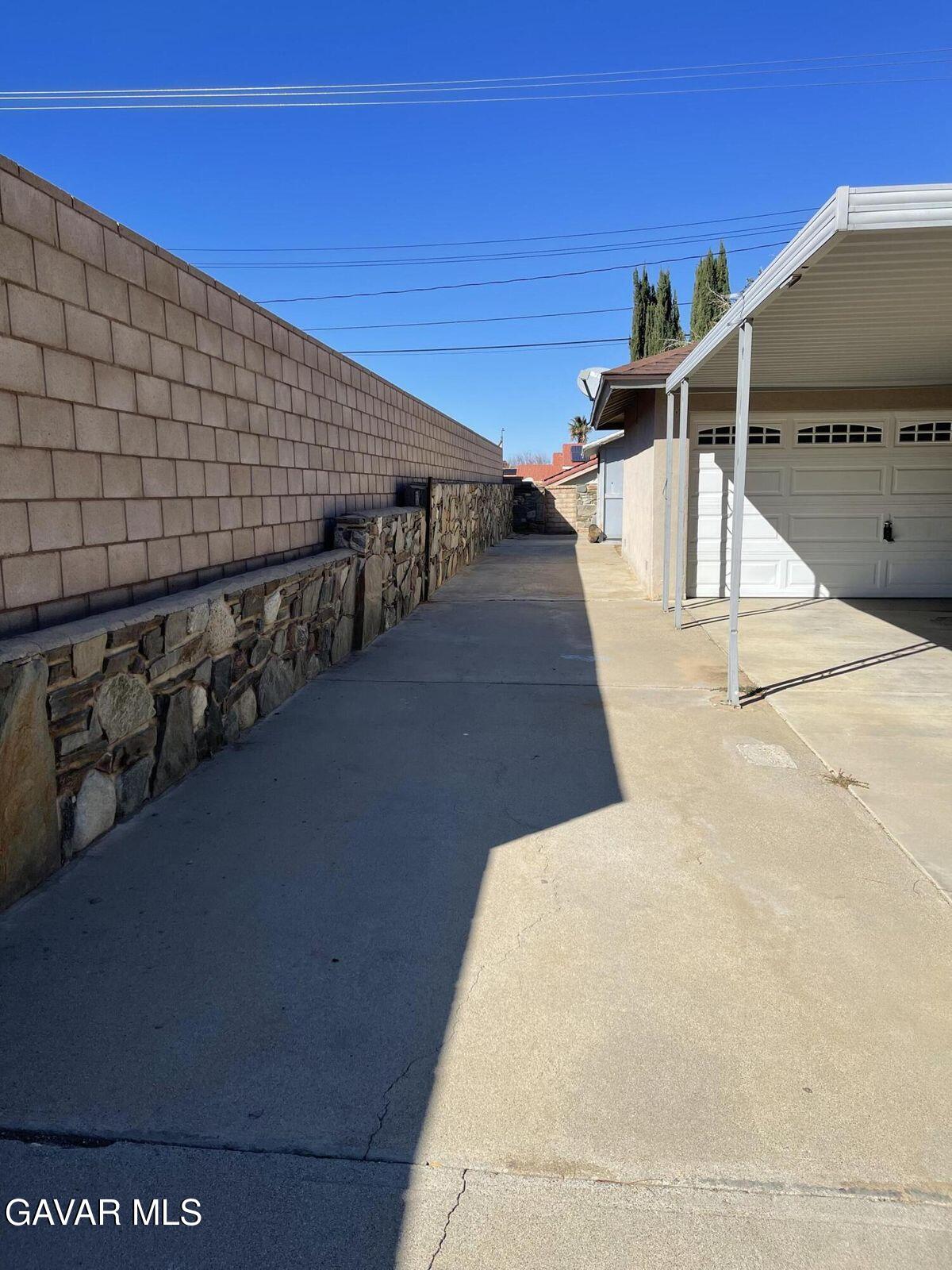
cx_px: 476
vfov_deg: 67.3
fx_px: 953
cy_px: 635
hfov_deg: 53.1
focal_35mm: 26
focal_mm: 5.1
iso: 32
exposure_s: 1/4202
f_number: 1.6
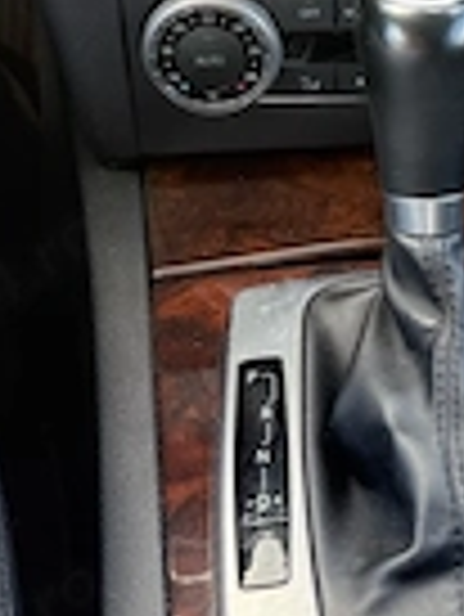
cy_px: 27
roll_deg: -2.8
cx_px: 392
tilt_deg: -34.8
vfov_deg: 26.5
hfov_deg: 20.7
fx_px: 1249
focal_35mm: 70
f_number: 1.78
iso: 200
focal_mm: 6.76
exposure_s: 1/101
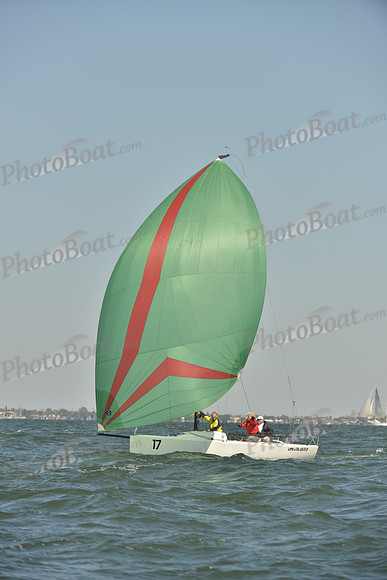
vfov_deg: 10.3
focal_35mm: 200
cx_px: 194
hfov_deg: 6.9
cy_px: 290
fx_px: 3223
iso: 280
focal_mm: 200
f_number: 6.3
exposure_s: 1/1600
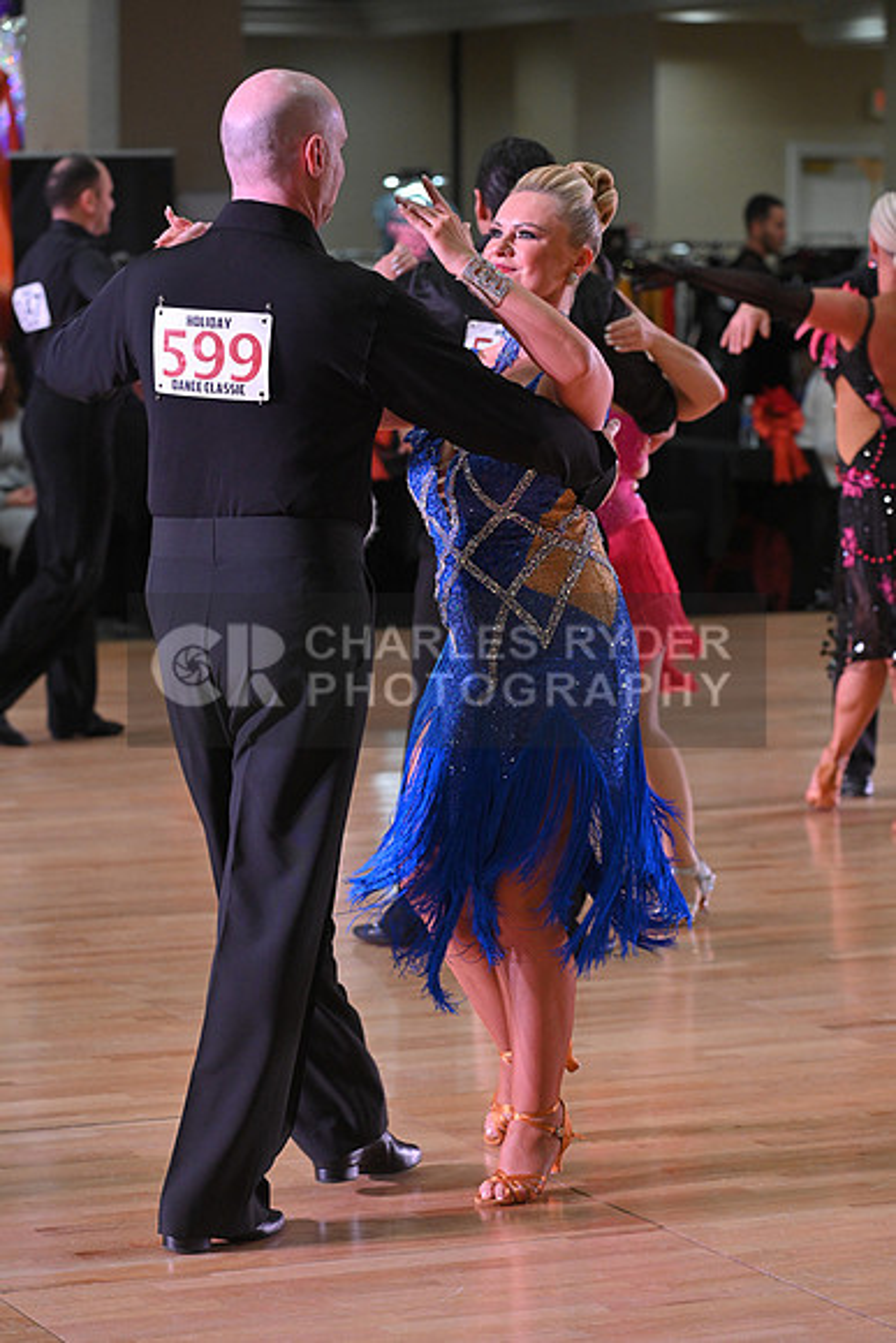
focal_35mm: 112
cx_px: 448
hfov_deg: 12.2
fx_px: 4179
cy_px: 672
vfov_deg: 18.3
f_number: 5
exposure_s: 1/320
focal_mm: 112
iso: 2000
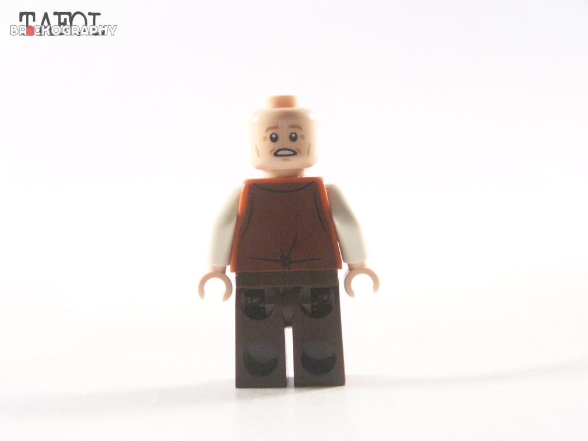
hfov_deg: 23.8
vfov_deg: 18.0
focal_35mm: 82
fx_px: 1393
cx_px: 294
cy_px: 220
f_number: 3.2
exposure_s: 1/60
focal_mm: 13.7
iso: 400
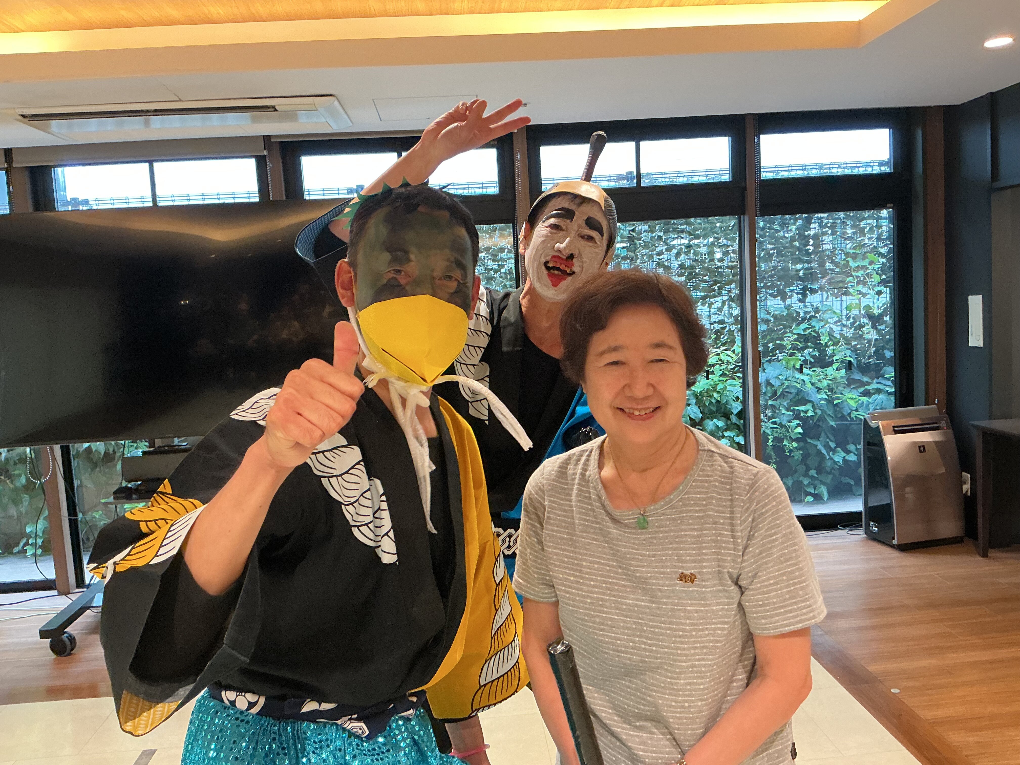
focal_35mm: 29
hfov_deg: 61.7
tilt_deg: -5.1
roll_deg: +3.7
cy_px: 382
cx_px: 510
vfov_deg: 48.2
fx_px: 855
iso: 200
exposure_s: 1/60
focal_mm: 3
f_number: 1.8
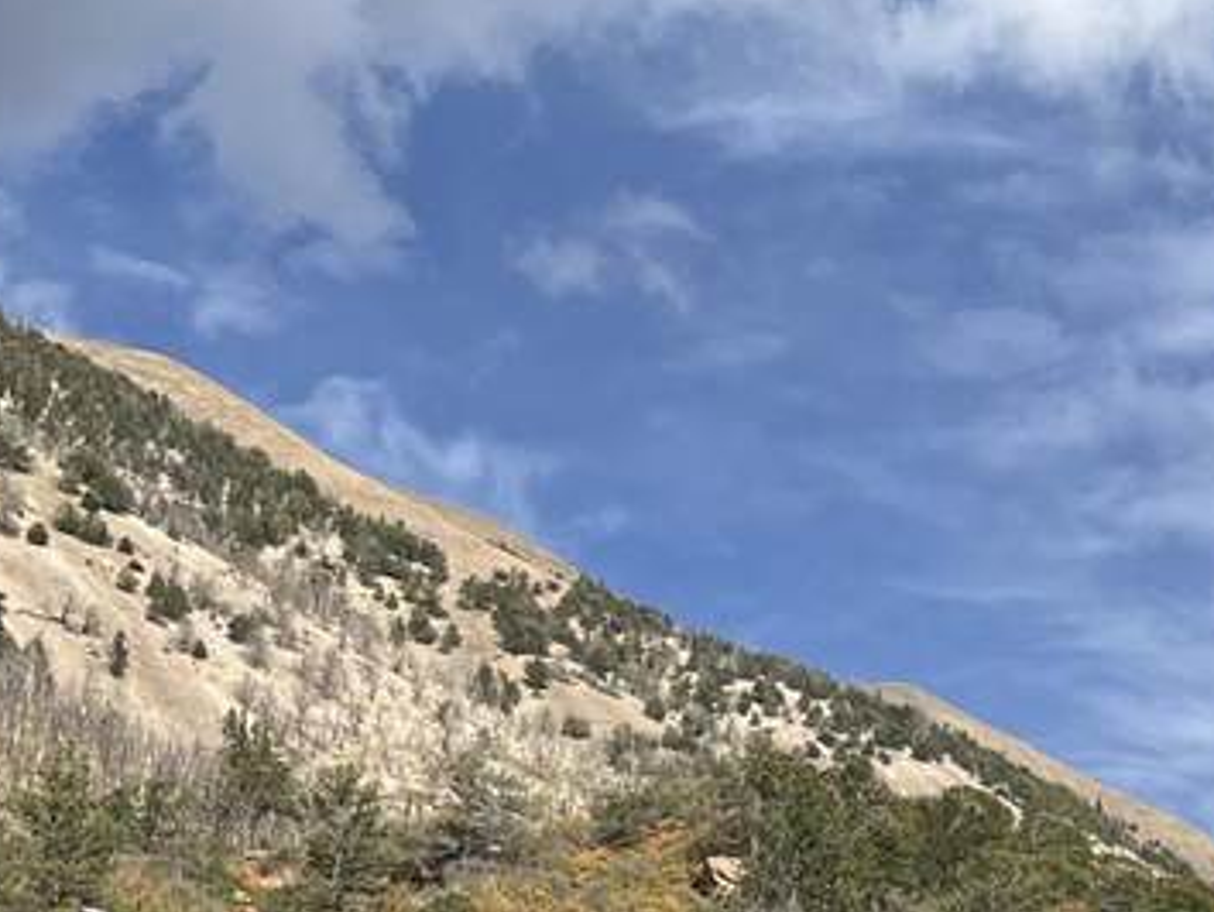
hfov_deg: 19.2
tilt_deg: +7.4
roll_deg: +0.5
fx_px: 3299
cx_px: 1595
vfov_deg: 14.3
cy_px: 1519
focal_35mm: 94
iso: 50
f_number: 1.6
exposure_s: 1/2410
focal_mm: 5.1
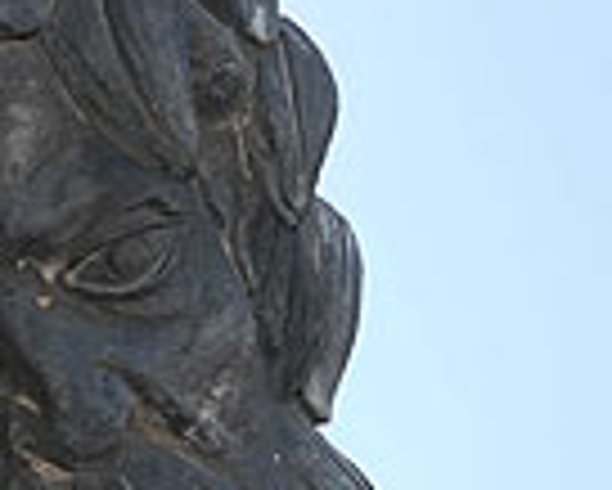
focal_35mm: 491
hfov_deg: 3.9
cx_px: -68
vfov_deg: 3.2
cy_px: 447
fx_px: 8892
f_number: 5.6
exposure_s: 1/125
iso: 200
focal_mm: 105
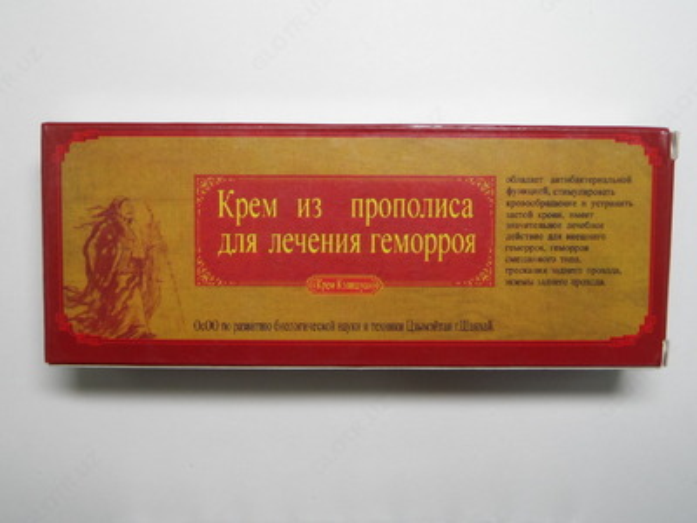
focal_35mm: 41
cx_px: 348
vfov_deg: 35.1
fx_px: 826
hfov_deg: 45.8
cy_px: 262
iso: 160
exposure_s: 1/45
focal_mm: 6.8
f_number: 3.7
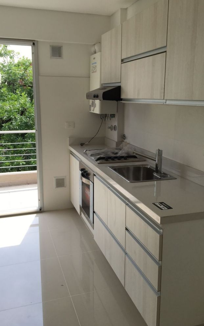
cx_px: 105
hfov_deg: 38.3
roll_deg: -1.3
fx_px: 293
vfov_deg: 58.1
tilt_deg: -11.4
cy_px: 157
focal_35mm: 33
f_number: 2.2
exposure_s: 1/506
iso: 25
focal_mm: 4.15
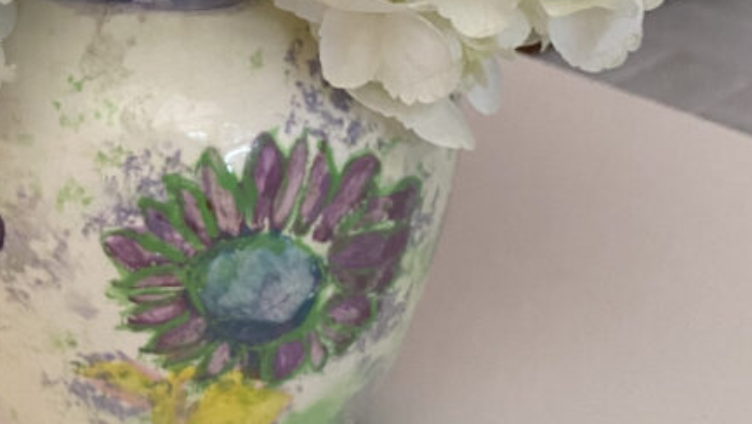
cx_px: 142
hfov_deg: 30.6
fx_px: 1337
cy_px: -186
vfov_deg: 16.6
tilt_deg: -11.1
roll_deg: +3.4
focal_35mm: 67
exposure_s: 1/32
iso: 500
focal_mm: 4.25
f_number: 1.8
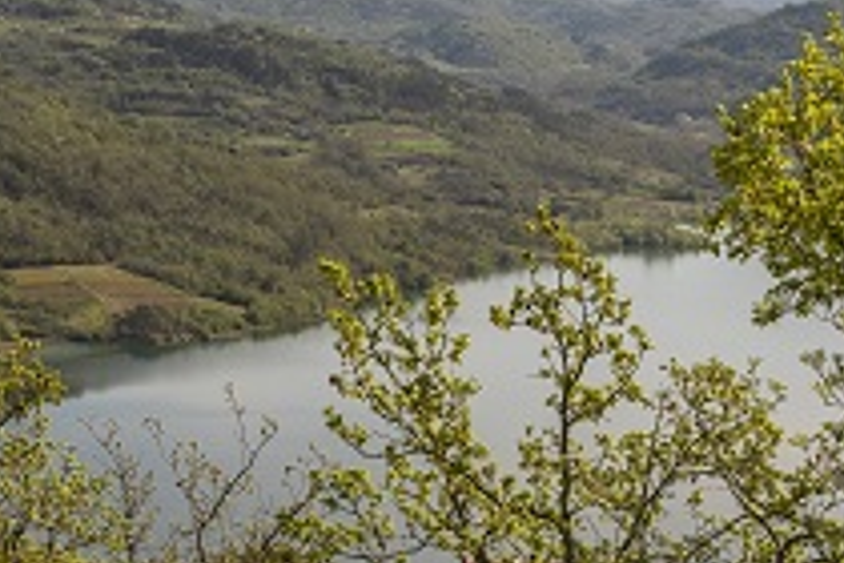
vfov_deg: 12.6
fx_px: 2297
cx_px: 936
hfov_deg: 19.9
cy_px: 1062
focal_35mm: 98
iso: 800
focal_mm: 24
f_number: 5.6
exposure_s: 1/4000
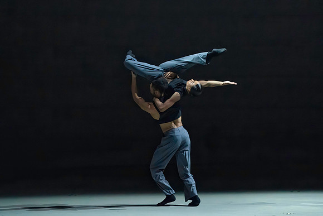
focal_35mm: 297
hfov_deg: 6.9
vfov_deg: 4.6
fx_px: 2666
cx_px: 187
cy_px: 100
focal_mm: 232
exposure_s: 1/400
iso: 20000
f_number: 5.6
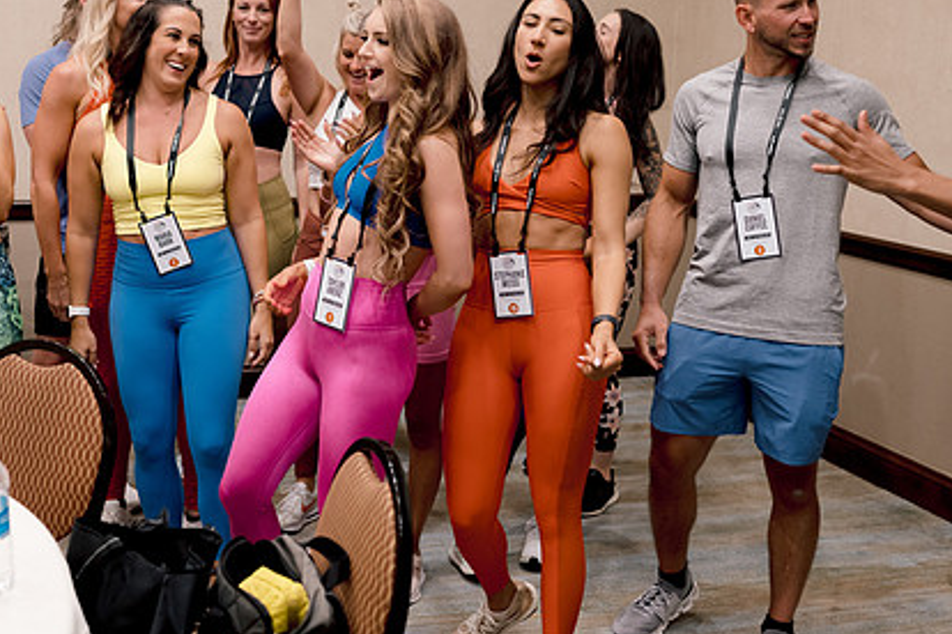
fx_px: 1296
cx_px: 370
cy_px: 206
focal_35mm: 49
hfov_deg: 40.1
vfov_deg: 27.3
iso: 800
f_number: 2.8
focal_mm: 35
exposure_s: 1/200
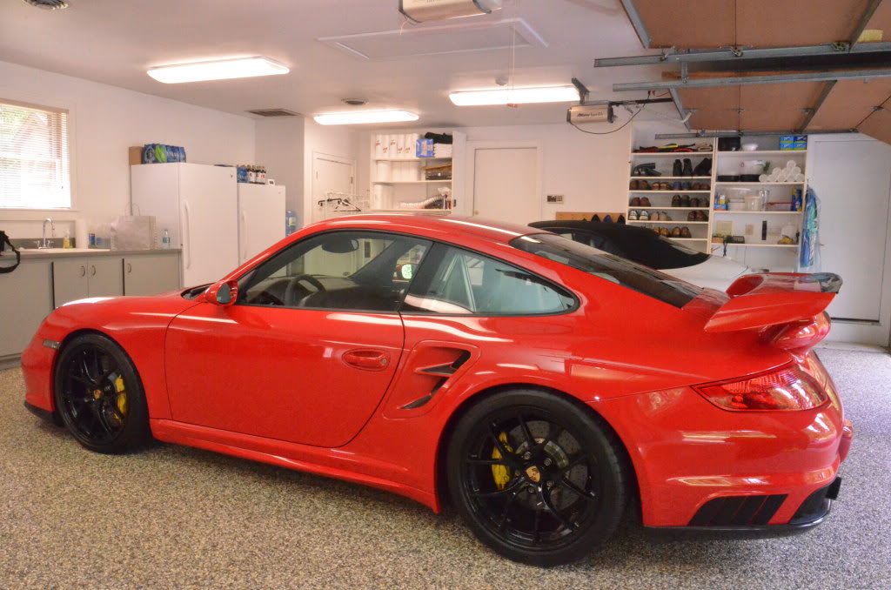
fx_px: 667
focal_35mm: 27
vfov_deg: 47.7
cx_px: 446
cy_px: 295
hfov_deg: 67.5
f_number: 22
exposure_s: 1/30
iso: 6400
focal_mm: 18
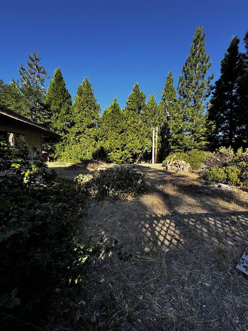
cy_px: 166
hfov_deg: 85.6
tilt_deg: -6.1
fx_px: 134
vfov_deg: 102.1
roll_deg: -0.1
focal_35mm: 14
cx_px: 124
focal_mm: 2.22
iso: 40
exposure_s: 1/505
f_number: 2.2
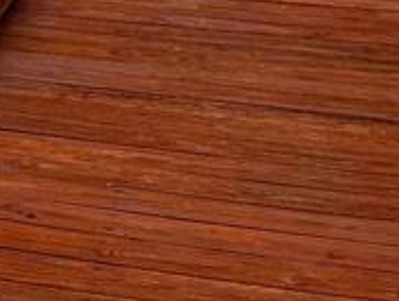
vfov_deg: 10.6
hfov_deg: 14.0
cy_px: -192
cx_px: -155
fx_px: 1548
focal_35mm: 134
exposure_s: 1/7937
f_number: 1.78
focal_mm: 6.76
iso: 80
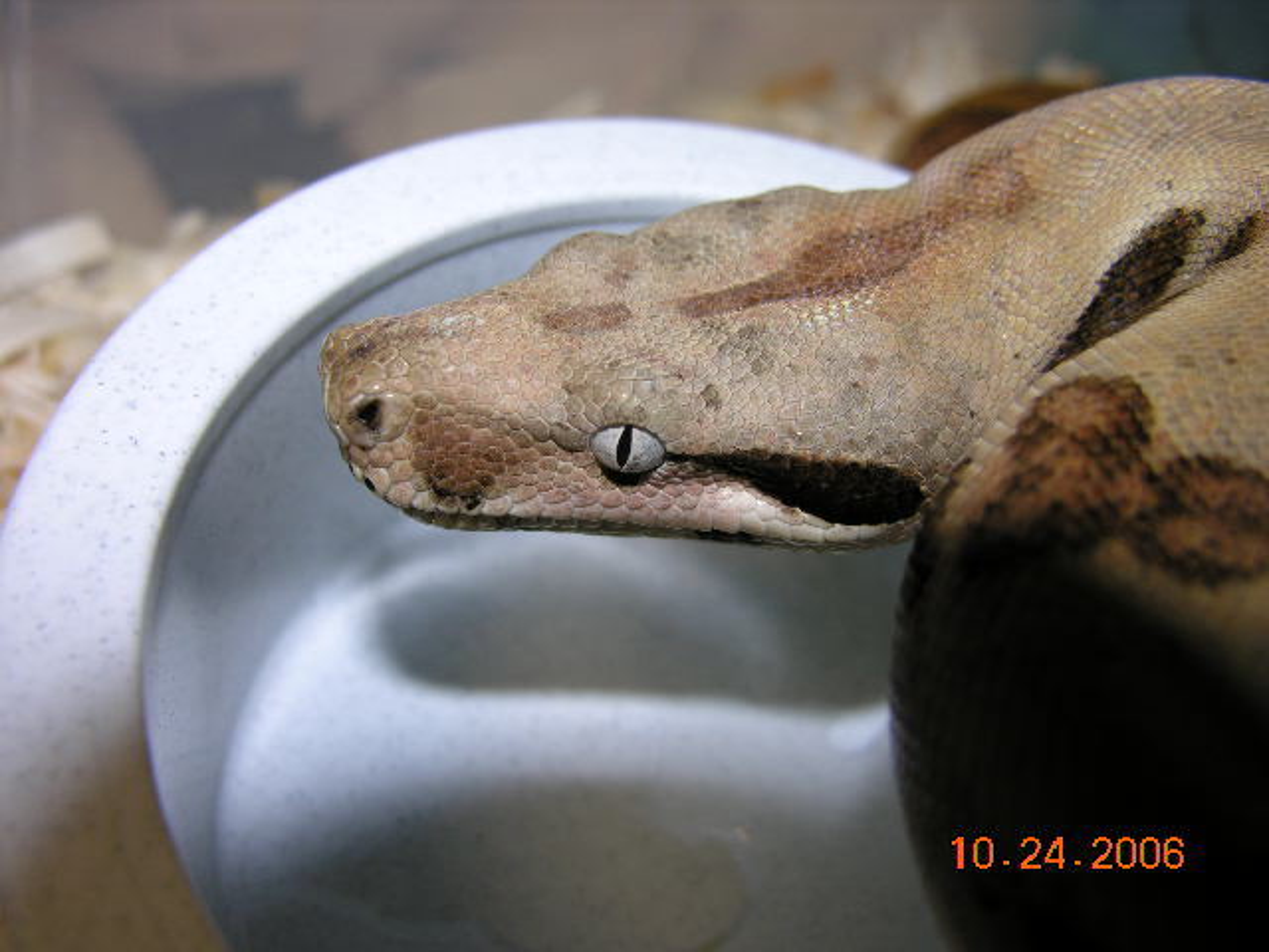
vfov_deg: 40.7
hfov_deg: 52.6
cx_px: 634
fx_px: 1283
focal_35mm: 35
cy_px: 476
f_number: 2.8
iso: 50
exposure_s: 1/60.1
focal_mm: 8.9
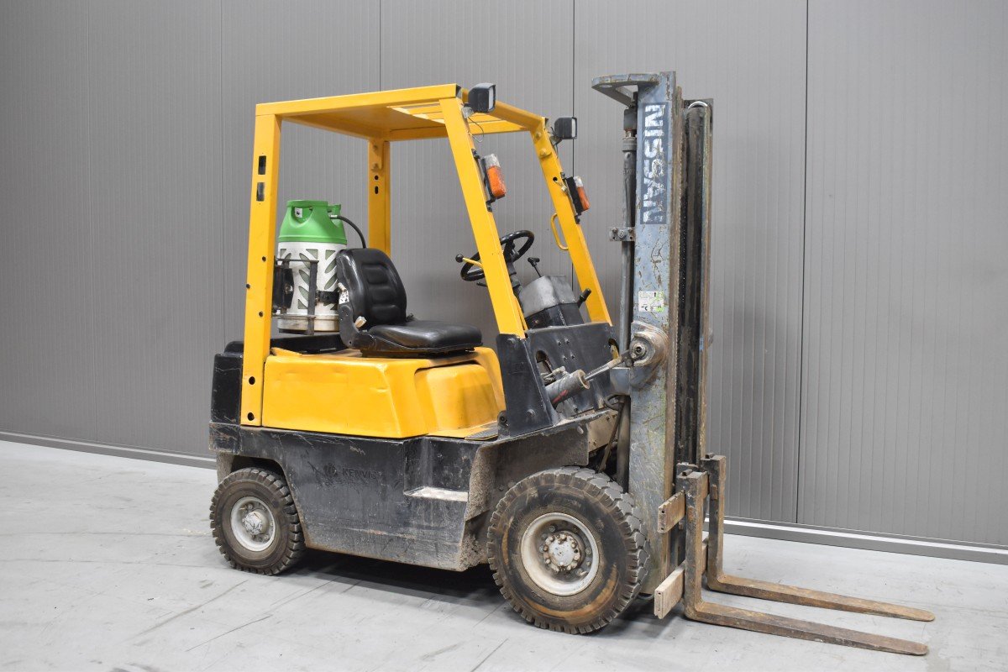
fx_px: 966
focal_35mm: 34
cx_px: 504
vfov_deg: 38.4
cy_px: 336
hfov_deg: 55.1
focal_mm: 23
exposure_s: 1/30
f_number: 5
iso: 1250
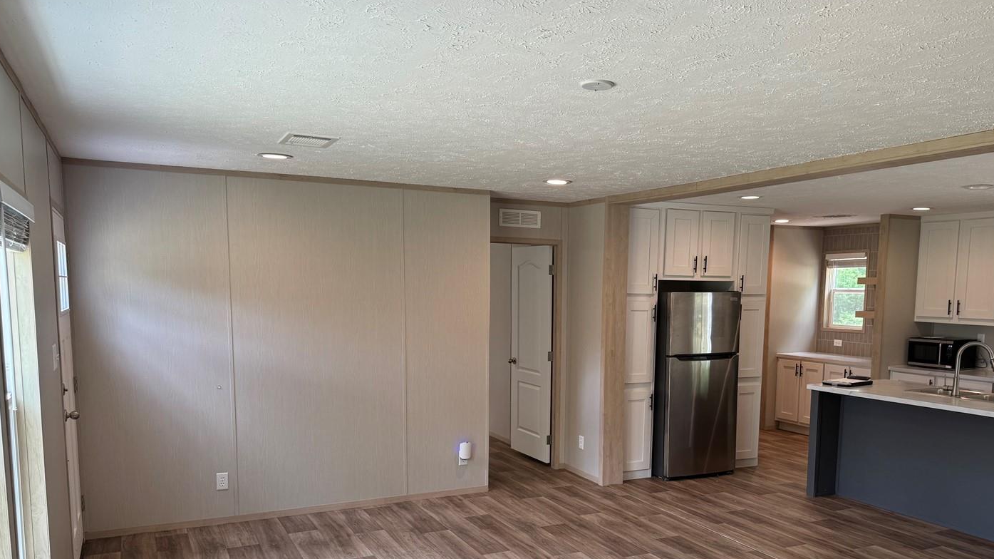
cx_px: 548
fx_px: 791
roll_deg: -1.0
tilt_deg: -7.4
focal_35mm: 30
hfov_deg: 64.2
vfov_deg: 38.4
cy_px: 384
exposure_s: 1/120
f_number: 1.78
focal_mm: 6.76
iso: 100
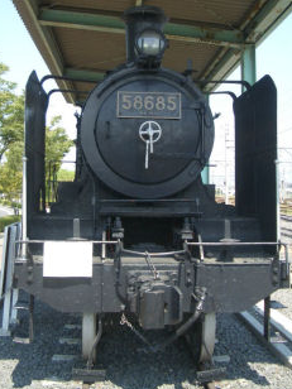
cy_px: 125
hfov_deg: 30.2
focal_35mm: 48
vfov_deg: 39.1
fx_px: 540
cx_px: 132
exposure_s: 1/500
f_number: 2.6
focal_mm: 5.8
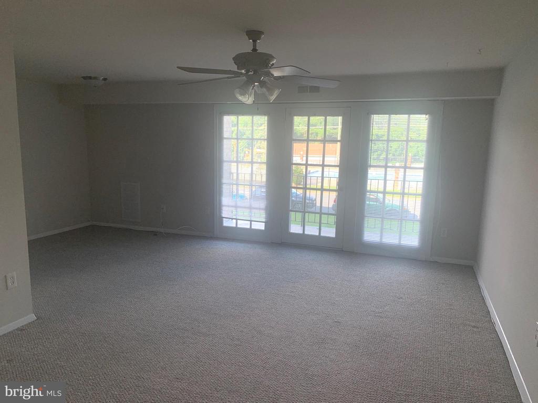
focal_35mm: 26
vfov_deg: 53.1
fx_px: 404
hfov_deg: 67.3
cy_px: 202
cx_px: 269
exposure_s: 1/177
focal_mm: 4.25
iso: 25
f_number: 1.8
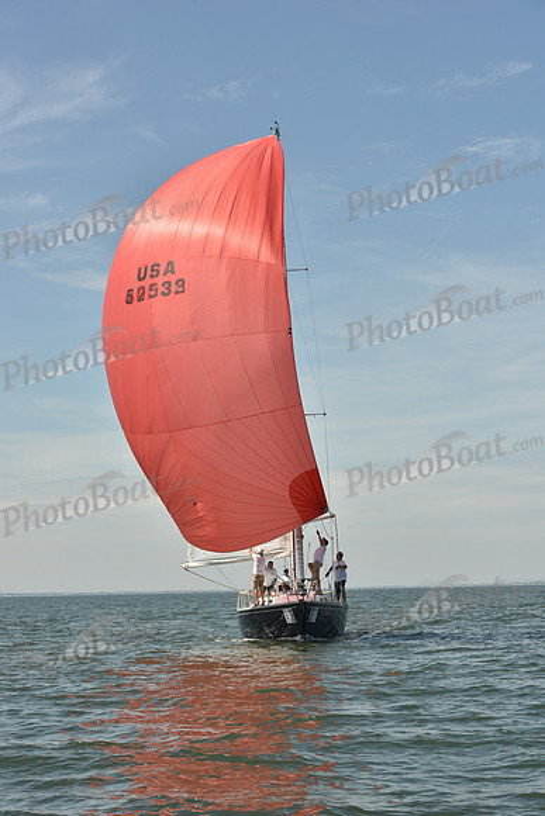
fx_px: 1589
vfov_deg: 28.8
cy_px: 408
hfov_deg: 19.5
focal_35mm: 70
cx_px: 272
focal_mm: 70
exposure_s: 1/1000
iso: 320
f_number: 10
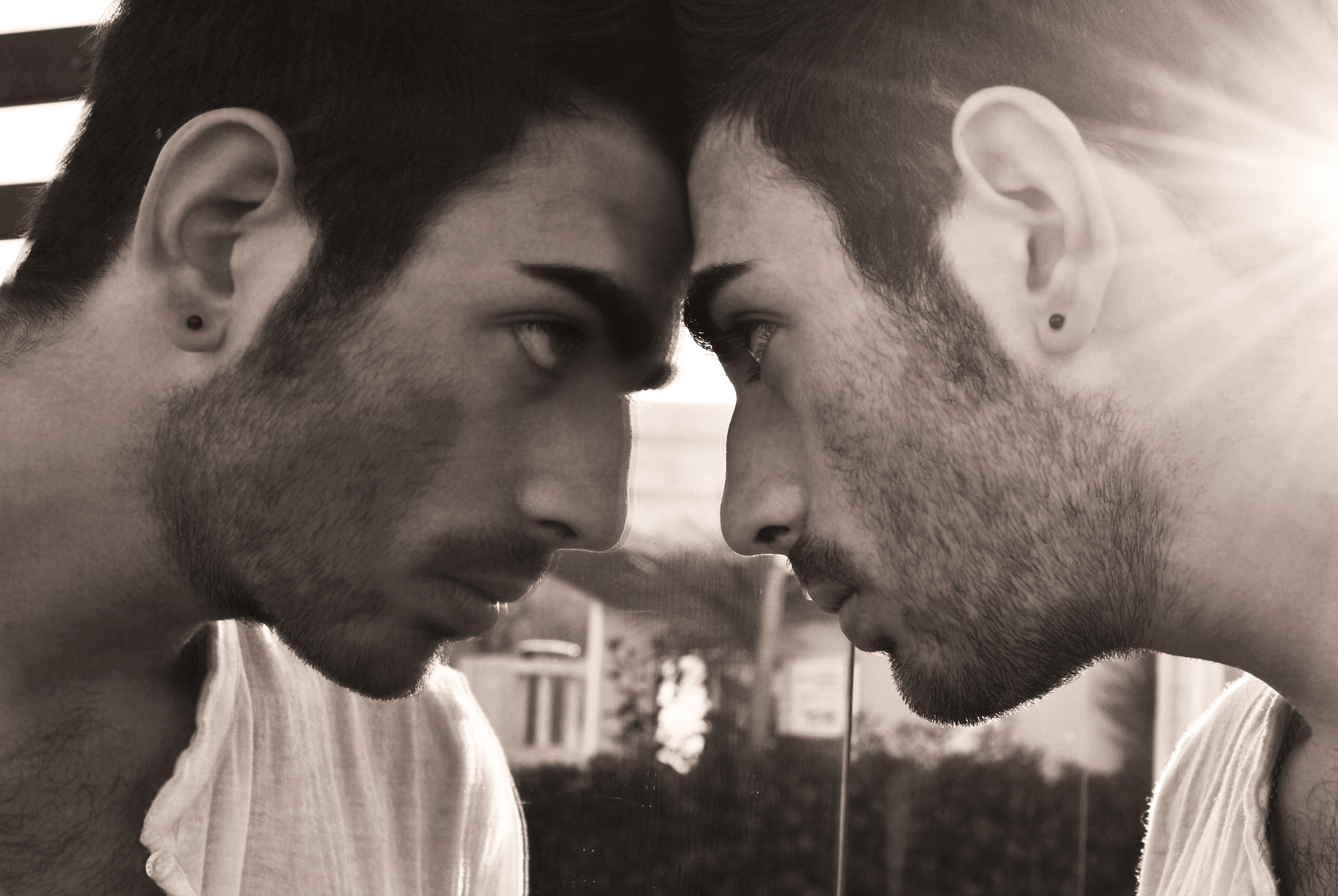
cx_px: 718
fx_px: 2382
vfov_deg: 21.3
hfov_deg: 31.4
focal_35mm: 64
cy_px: 433
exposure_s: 1/250
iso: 100
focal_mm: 32
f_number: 8
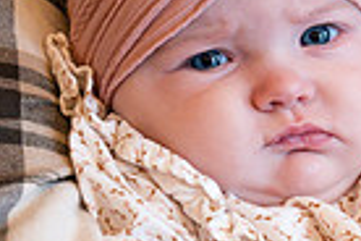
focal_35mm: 295
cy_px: 138
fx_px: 2958
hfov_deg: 7.0
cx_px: 358
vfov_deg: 4.7
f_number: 2.8
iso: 3200
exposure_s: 1/160
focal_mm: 70
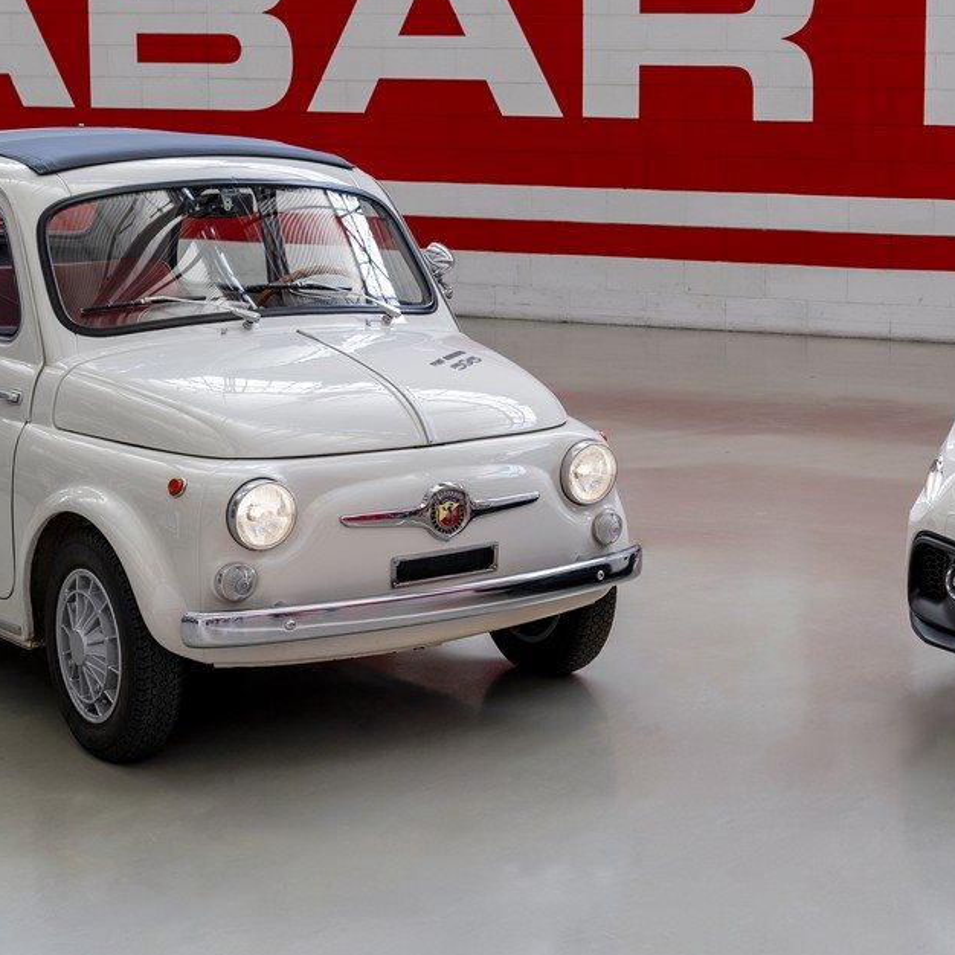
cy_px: 364
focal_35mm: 76
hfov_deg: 22.1
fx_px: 2372
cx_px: 899
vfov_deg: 22.7
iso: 100
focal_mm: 35
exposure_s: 1/8
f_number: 7.1
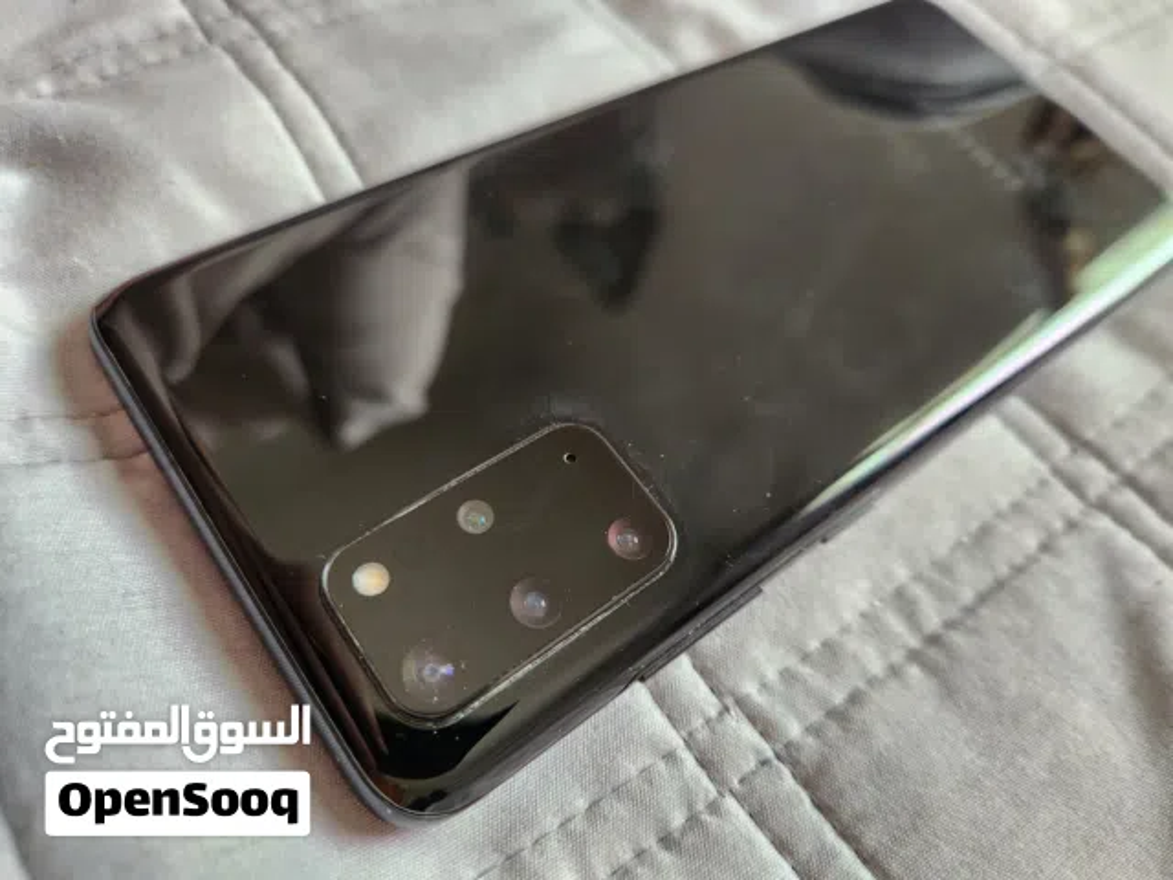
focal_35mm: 23
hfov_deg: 73.9
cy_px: 440
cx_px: 586
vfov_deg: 58.9
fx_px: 779
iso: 250
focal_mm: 5.4
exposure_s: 1/120
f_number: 1.8
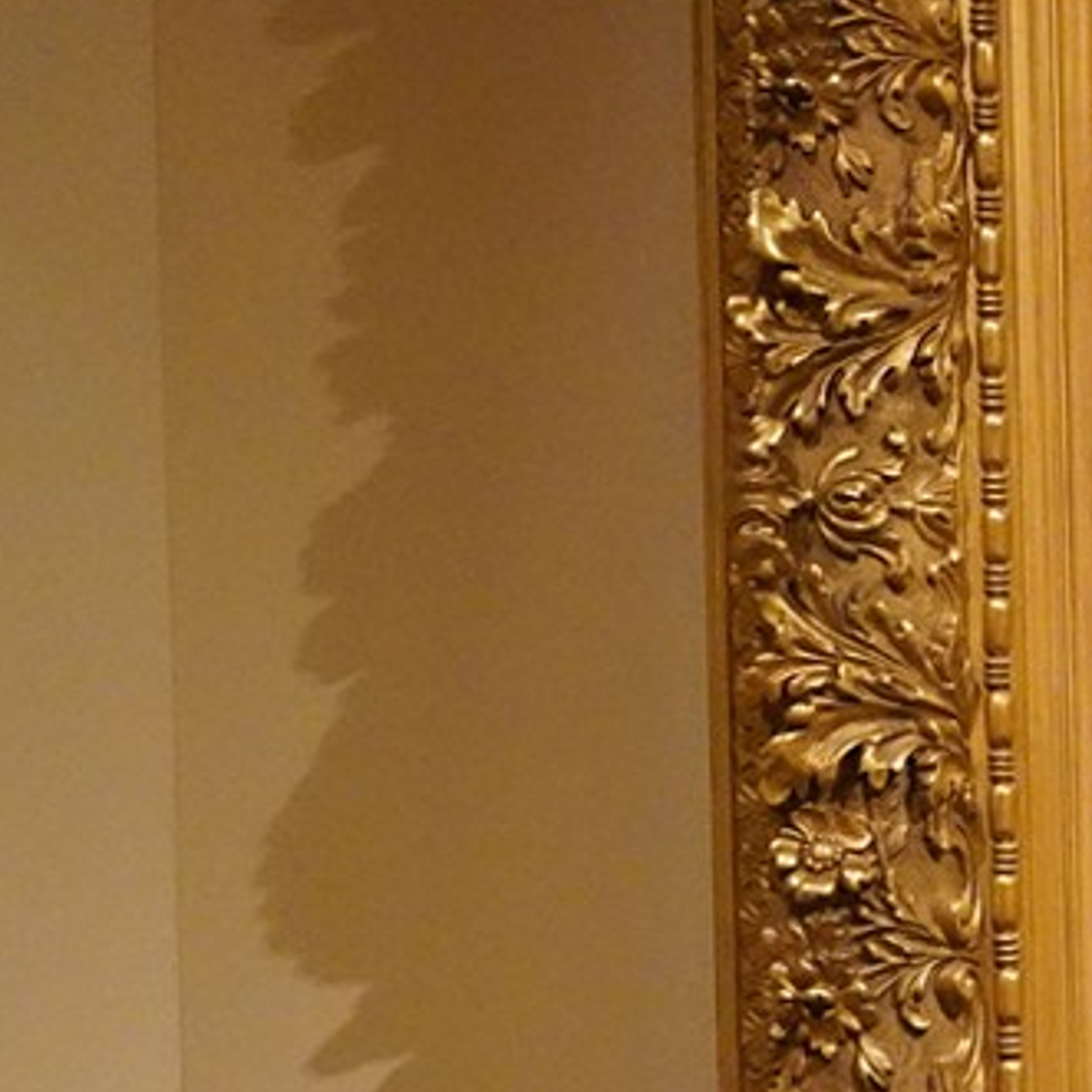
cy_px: 1363
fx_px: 6424
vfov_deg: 9.6
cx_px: 2273
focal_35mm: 180
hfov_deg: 9.1
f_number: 5
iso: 8000
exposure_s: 1/100
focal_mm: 35
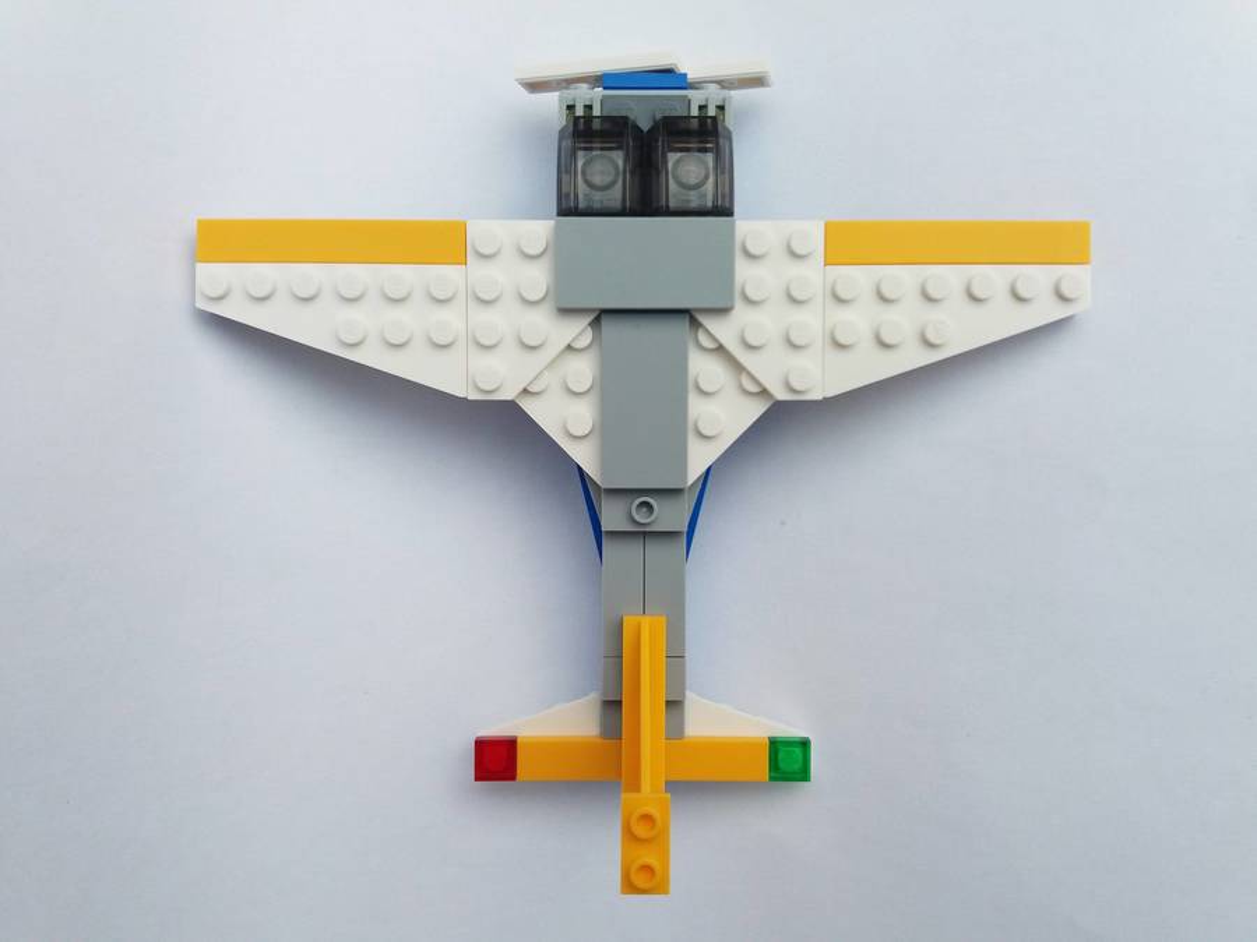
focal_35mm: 28
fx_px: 1017
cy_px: 471
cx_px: 628
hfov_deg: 63.4
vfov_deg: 49.7
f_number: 1.9
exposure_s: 1/1561
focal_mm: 3.7
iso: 64
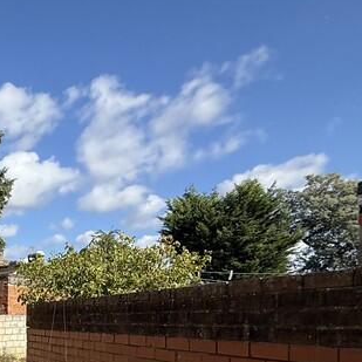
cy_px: 342
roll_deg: +0.6
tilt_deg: -2.4
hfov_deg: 31.1
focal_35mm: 41
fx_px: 485
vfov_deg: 37.5
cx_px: -116
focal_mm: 2.22
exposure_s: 1/2024
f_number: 2.2
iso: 50
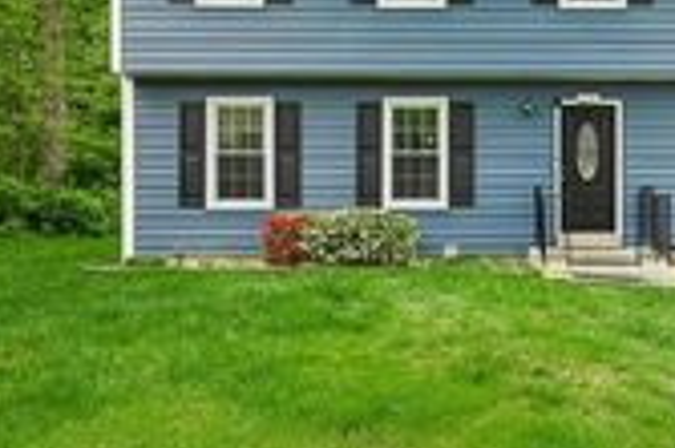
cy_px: 216
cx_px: 505
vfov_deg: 31.8
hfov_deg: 44.9
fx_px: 787
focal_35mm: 42
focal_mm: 14
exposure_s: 1/30
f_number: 8
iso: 100
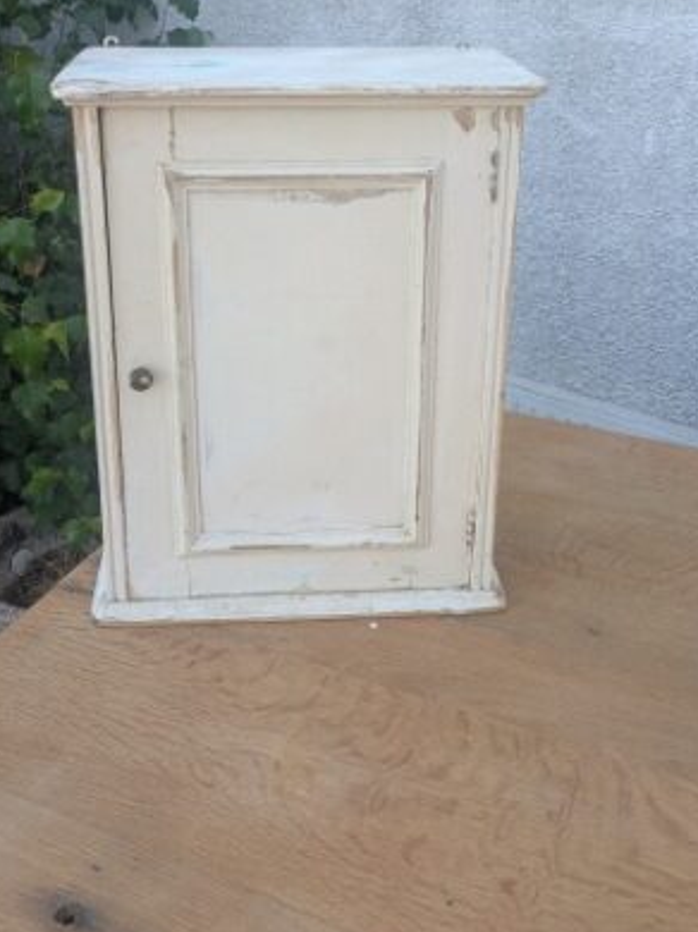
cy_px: 303
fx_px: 1050
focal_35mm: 39
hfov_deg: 36.8
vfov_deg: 47.0
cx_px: 335
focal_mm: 5.43
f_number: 1.89
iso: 49
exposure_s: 1/326
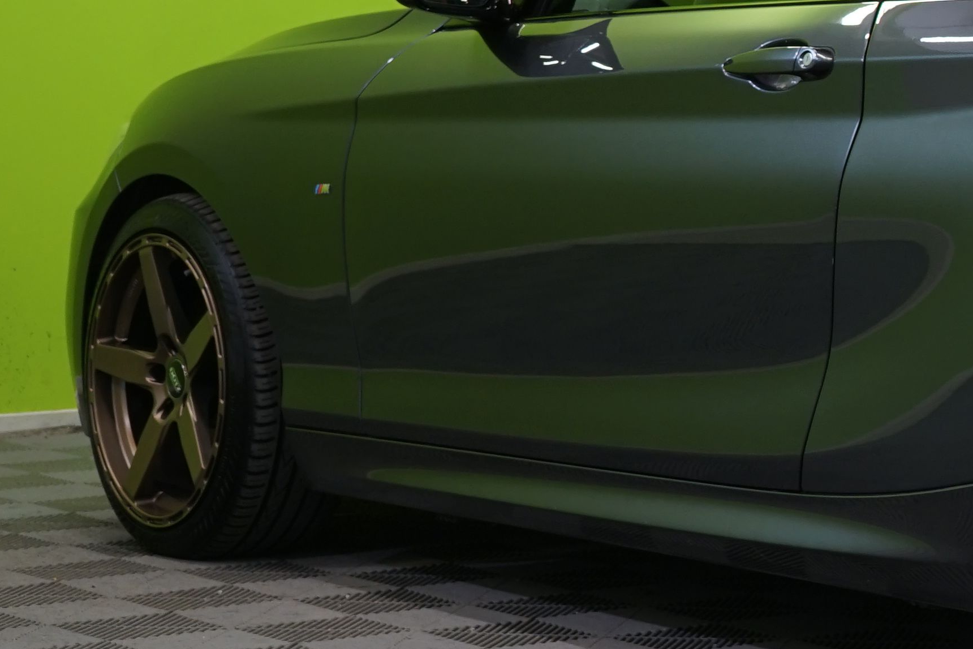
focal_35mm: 143
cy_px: 72
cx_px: 1361
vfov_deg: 9.6
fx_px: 3865
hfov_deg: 13.7
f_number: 5.6
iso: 400
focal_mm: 41
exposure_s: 1/25
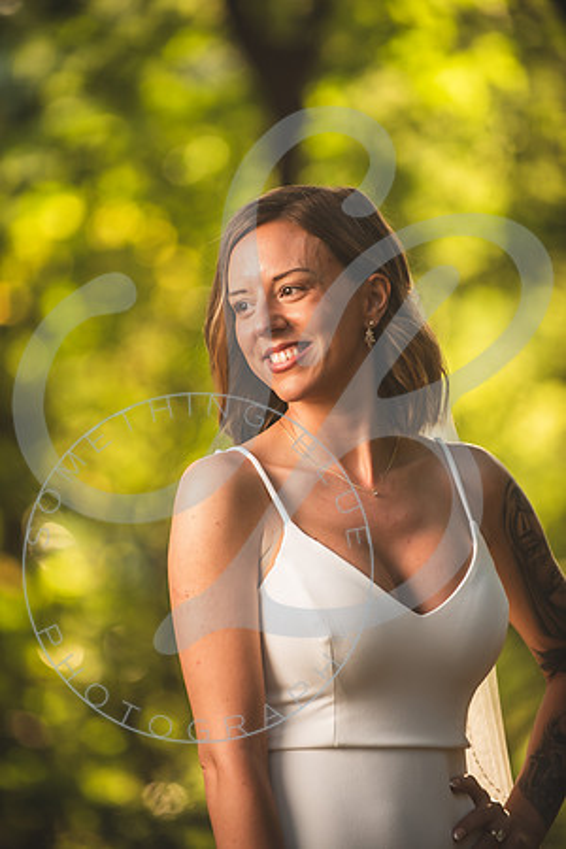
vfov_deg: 10.3
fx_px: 4716
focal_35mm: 200
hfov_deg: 6.9
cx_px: 283
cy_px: 424
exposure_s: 1/200
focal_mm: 200
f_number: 2.8
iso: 400
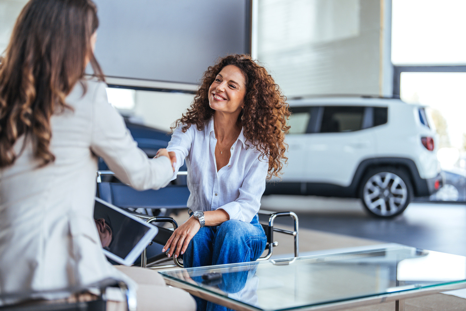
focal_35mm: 50
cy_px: 156
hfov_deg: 39.6
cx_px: 233
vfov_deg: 27.0
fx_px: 647
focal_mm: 50
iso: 125
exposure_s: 1/800
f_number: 1.2
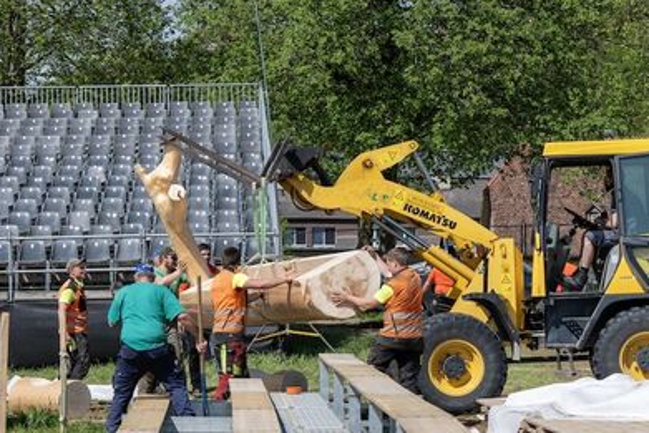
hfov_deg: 18.7
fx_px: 1966
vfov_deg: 12.6
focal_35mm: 109
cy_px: 227
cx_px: 231
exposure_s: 1/800
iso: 200
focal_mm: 79
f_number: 7.1
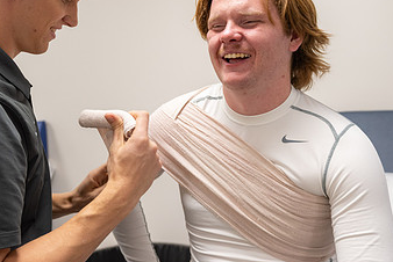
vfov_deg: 28.1
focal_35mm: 48
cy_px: 105
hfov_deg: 41.1
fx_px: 524
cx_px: 194
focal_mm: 28
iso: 800
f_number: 2.8
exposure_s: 1/200
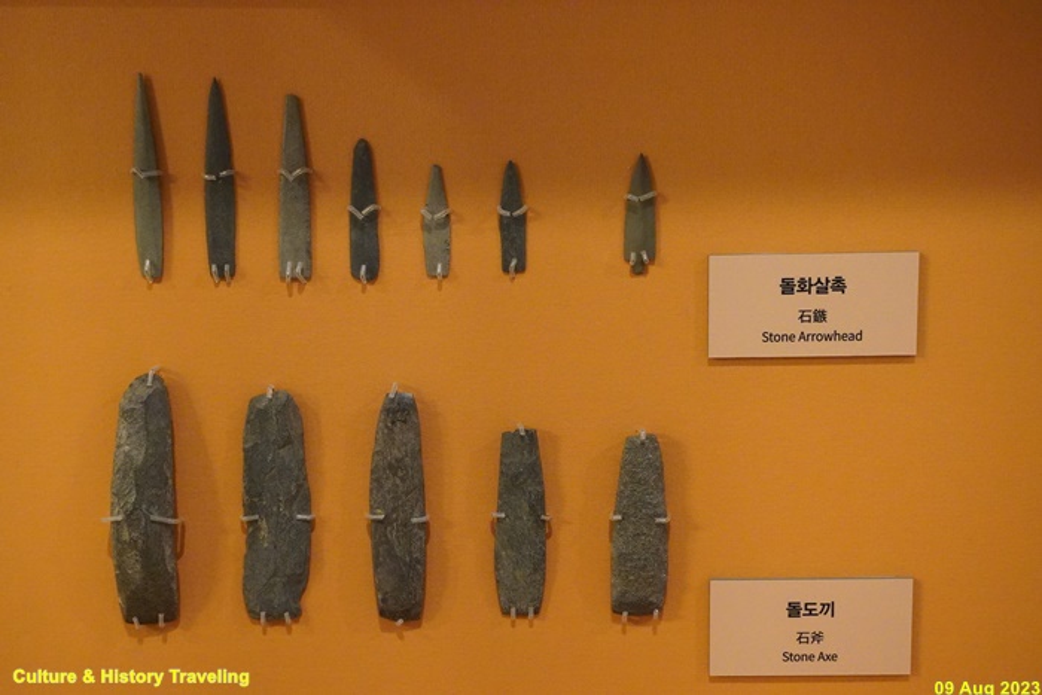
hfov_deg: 42.3
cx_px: 521
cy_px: 348
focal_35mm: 46
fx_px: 1346
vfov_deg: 29.0
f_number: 5
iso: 6400
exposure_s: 1/50
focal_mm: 31
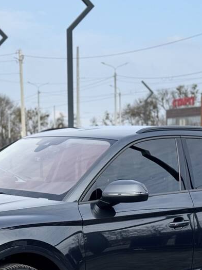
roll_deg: +0.4
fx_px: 856
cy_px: 228
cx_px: 56
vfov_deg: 17.7
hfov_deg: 13.4
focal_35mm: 110
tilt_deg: -5.7
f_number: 1.78
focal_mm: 6.76
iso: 64
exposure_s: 1/2717
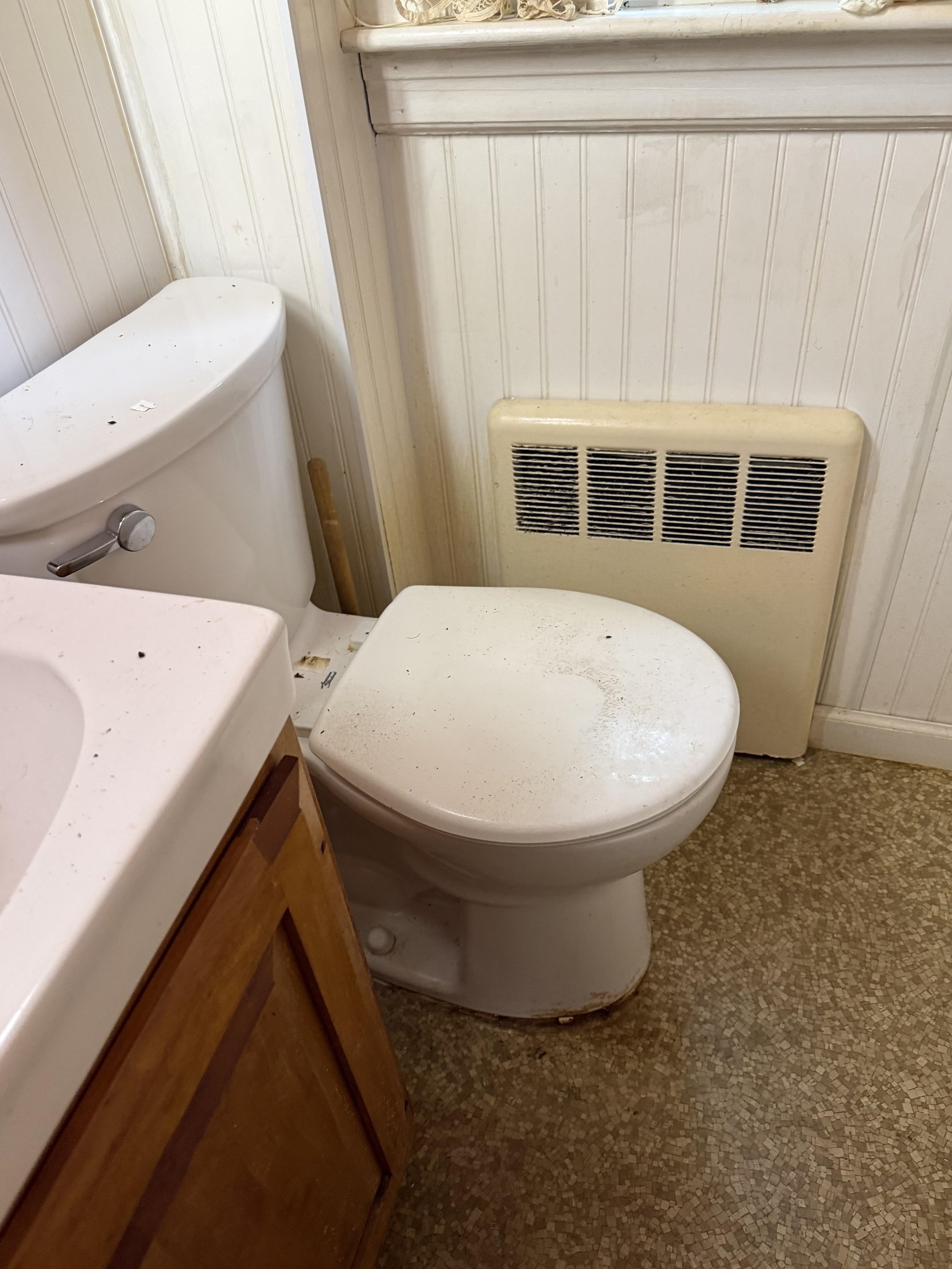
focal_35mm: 25
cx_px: 482
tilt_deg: -41.9
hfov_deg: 54.9
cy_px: 644
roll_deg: +5.4
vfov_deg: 69.4
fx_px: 917
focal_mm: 6.76
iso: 320
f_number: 1.78
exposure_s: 1/60
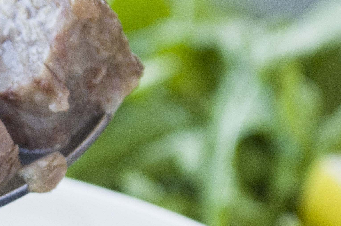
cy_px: 301
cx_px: -188
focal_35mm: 265
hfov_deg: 7.6
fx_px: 2502
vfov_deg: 5.1
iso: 400
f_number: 8
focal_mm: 55
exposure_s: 1/60
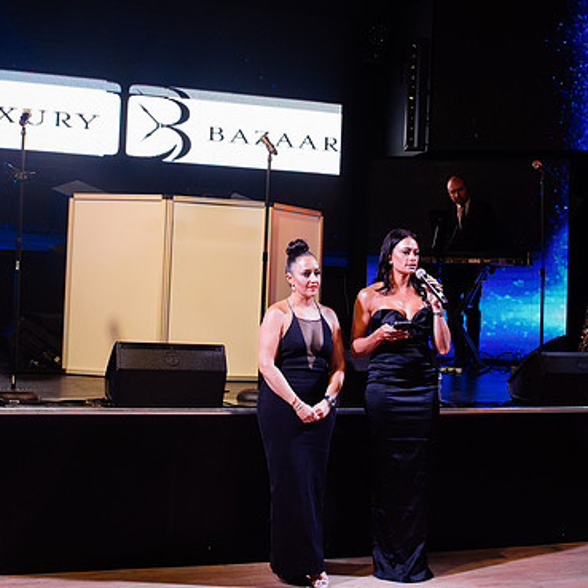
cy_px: 250
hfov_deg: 32.8
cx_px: 301
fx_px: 999
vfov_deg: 32.7
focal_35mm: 52
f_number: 4.5
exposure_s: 1/200
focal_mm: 35
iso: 2000
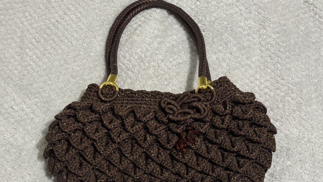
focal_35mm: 53
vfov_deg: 22.6
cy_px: 93
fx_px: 454
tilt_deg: -59.5
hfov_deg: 39.2
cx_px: 163
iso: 320
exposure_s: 1/40
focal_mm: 6.76
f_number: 1.78
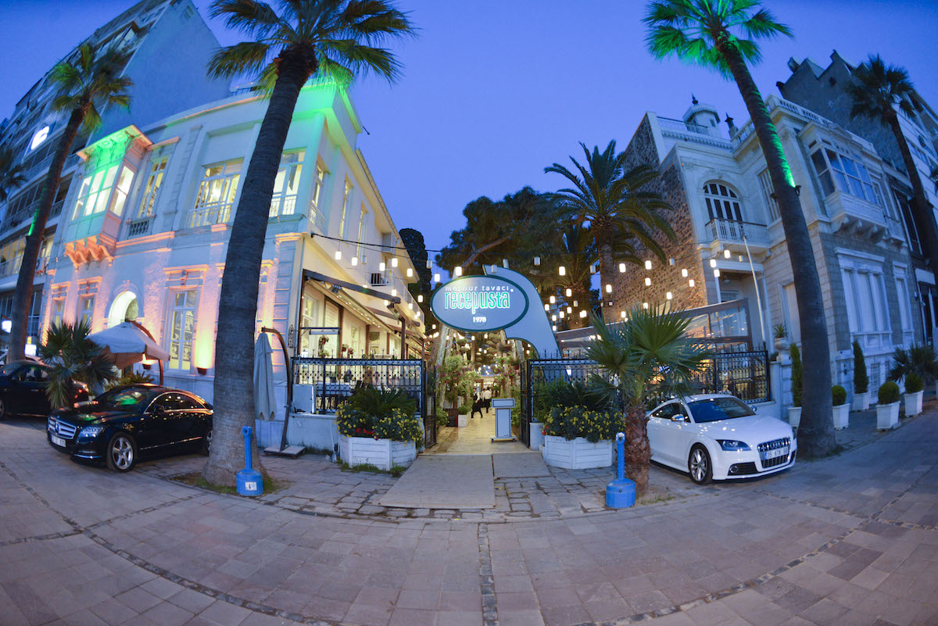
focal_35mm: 16
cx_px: 469
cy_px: 313
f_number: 3.5
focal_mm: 16
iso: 4000
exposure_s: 1/50
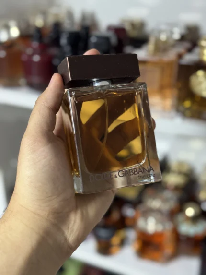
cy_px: 138
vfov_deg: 39.6
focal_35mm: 48
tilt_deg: -25.3
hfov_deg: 30.3
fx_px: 381
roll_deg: +0.4
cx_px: 103
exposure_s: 1/33
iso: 200
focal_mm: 6.76
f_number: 1.78
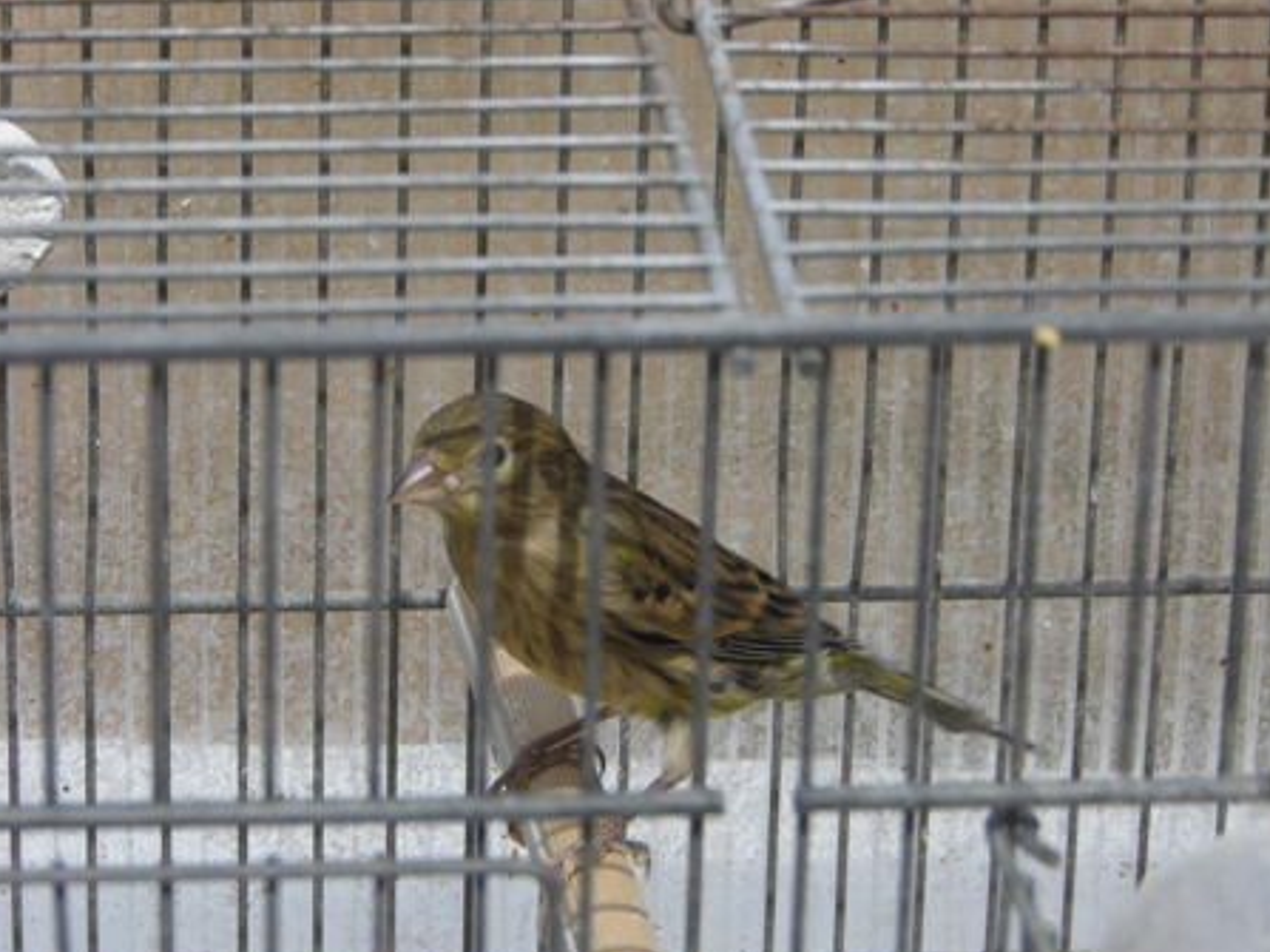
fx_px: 6455
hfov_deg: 11.2
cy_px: 506
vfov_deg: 8.4
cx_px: 668
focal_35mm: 176
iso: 100
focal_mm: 29.5
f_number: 10.4
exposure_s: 1/250
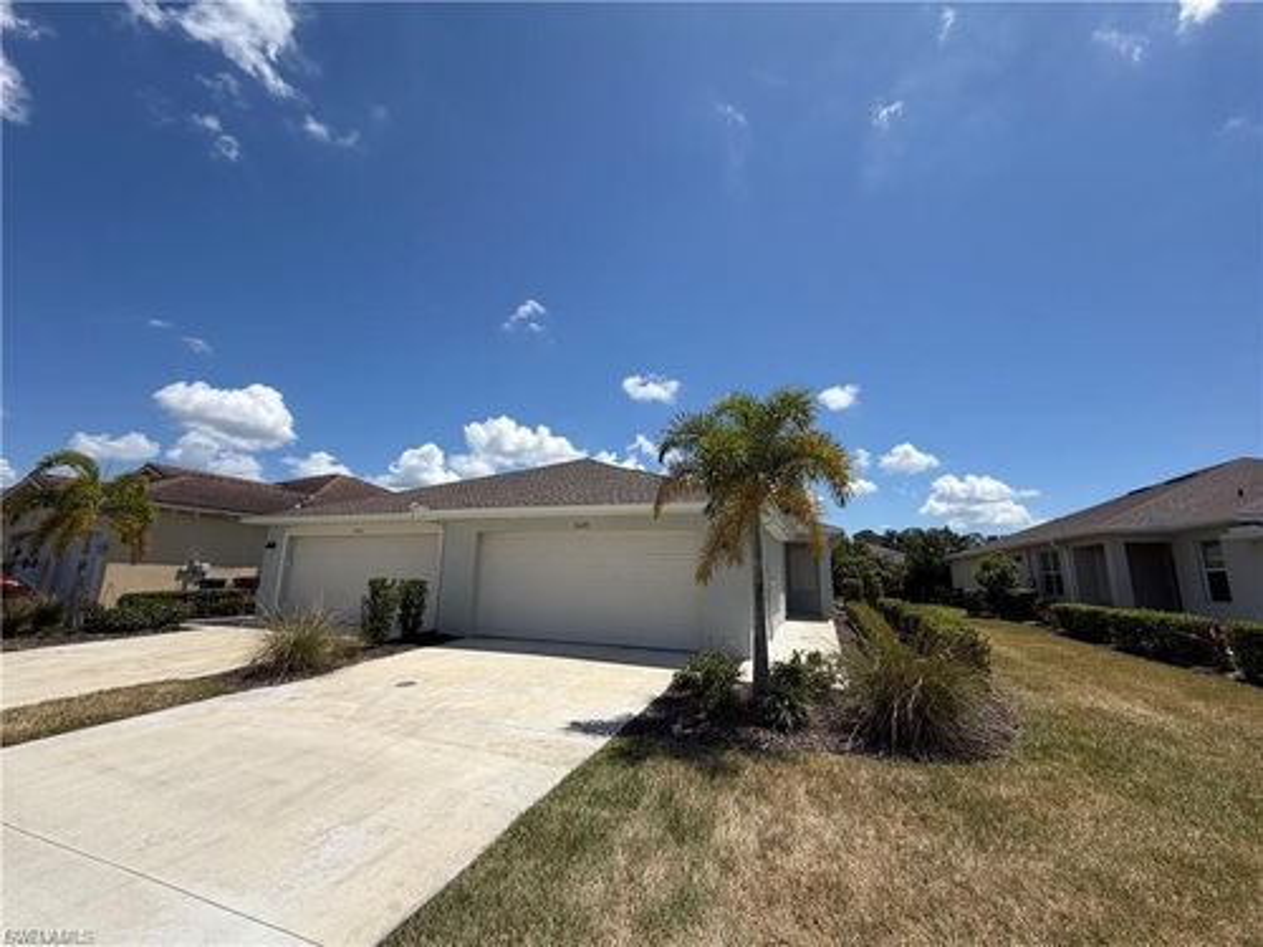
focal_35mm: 14
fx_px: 511
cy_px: 474
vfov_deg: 85.7
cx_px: 632
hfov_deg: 102.1
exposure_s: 1/1431
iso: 20
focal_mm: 2.22
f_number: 2.2
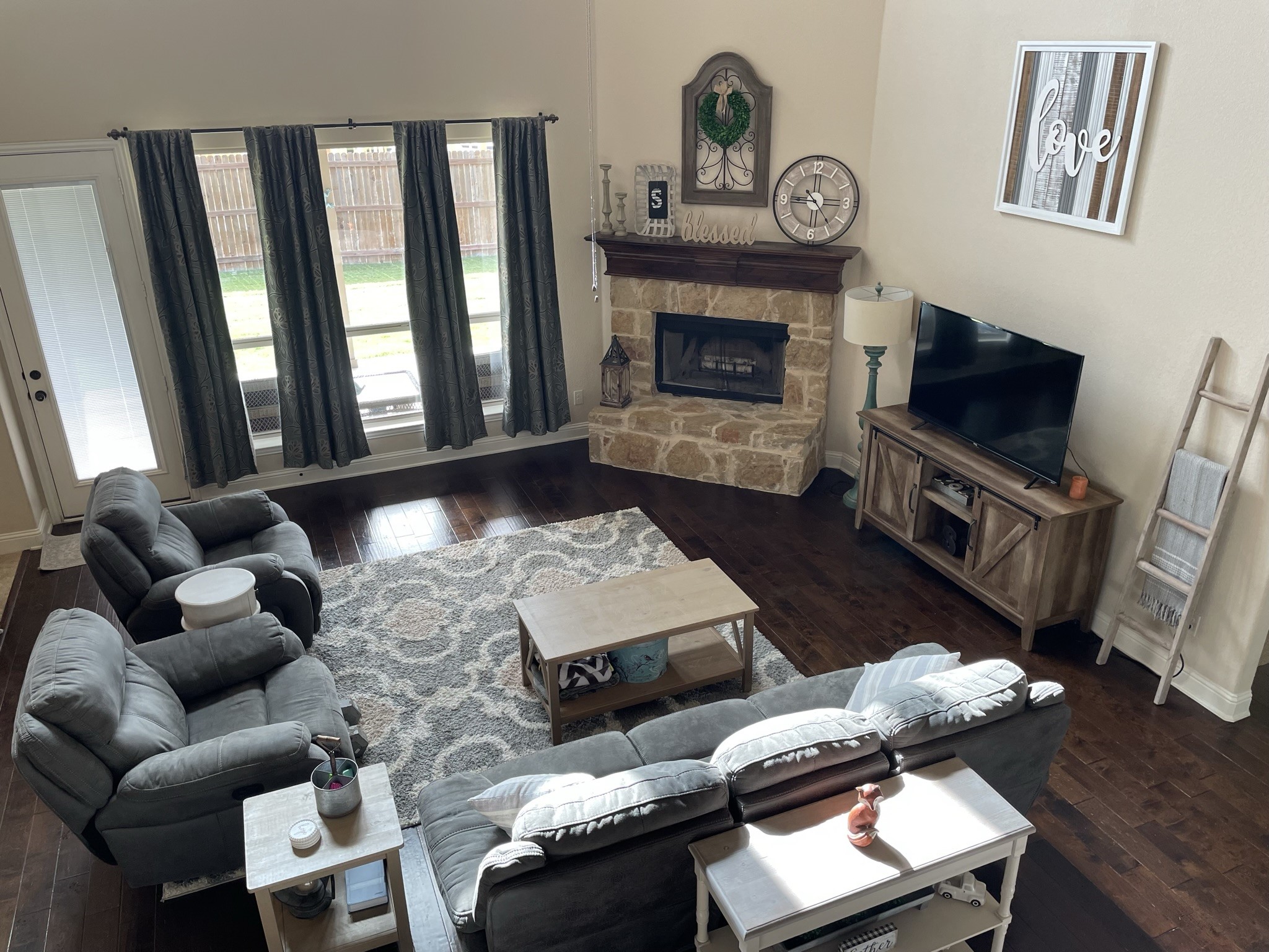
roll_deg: +0.9
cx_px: 634
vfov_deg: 53.1
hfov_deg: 67.3
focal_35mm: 26
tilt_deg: -24.1
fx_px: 953
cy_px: 476
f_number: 1.6
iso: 80
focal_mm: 4.2
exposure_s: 1/120
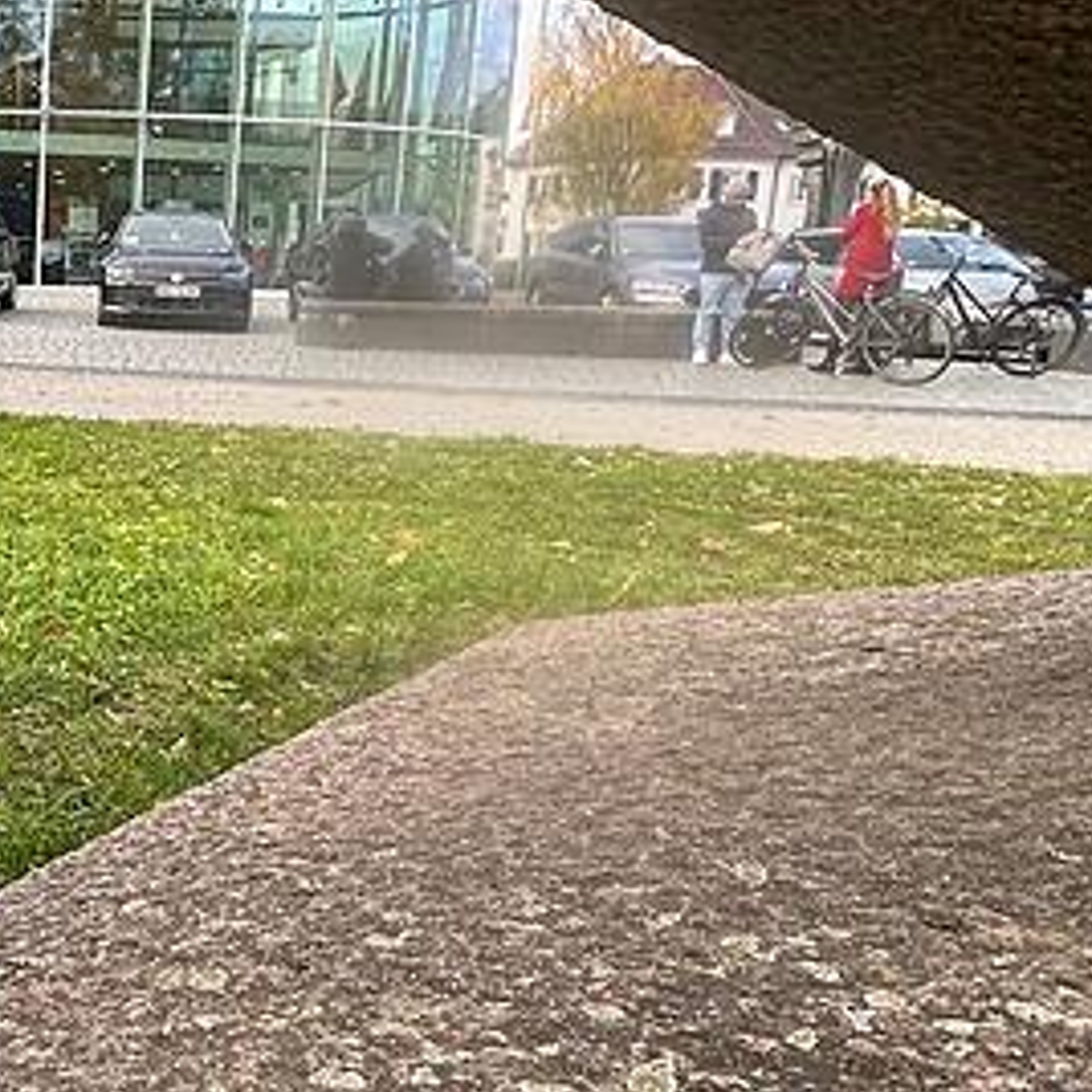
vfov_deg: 44.9
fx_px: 1321
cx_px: -122
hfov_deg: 37.3
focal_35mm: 37
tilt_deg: -9.9
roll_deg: -0.8
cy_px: 493
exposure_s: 1/338
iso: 50
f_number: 2.2
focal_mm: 2.22
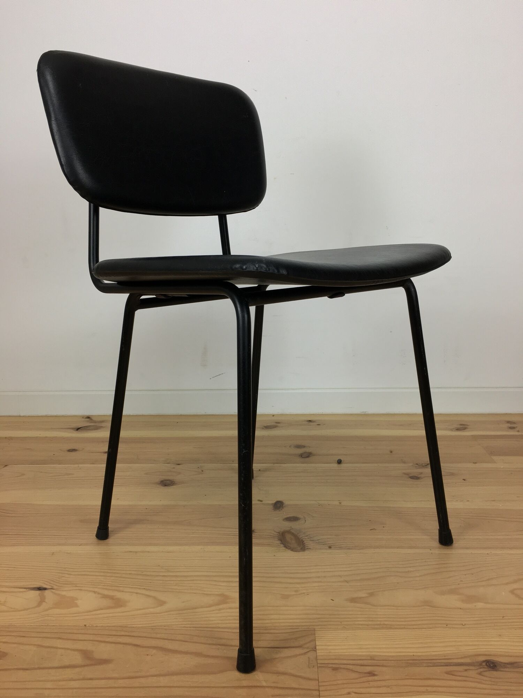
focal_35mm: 29
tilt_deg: -12.5
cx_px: 262
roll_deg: +1.0
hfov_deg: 48.2
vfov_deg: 61.7
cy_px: 349
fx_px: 584
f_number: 2.2
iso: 40
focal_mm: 4.15
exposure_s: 1/33
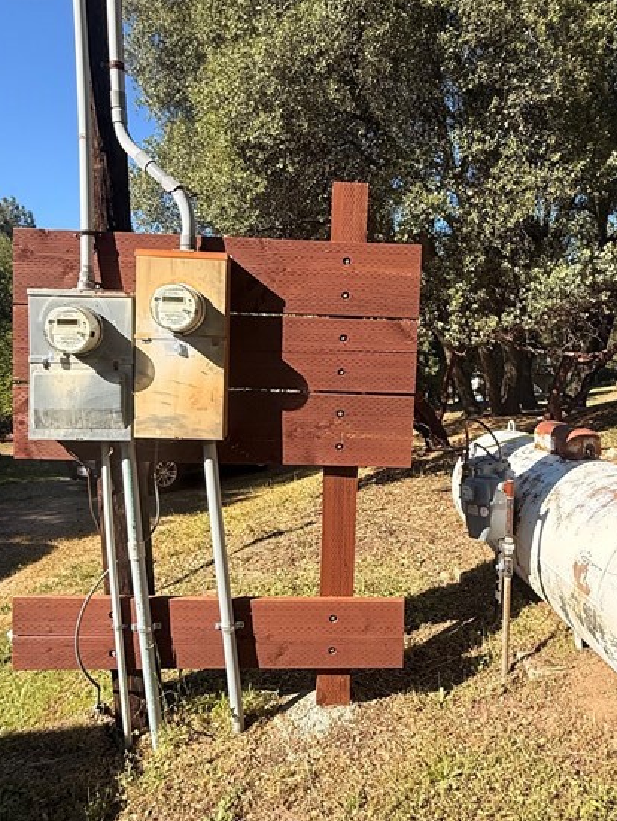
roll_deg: -3.3
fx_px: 617
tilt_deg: -4.0
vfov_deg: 67.3
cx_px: 364
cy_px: 398
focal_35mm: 26
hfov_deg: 52.8
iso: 64
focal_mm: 2.22
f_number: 2.2
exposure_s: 1/1339
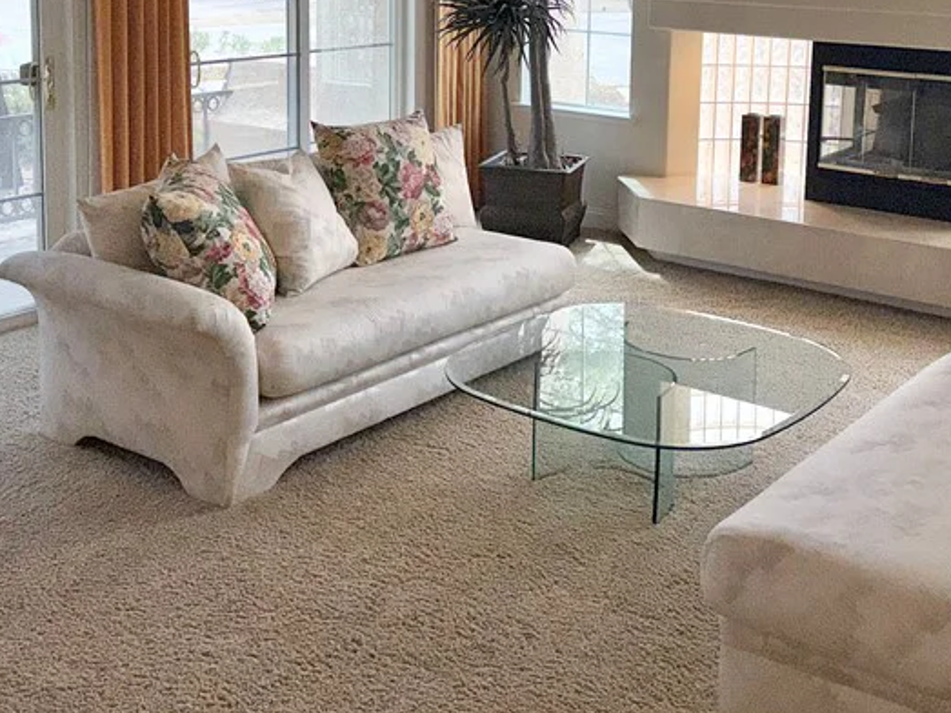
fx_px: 1291
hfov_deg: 40.3
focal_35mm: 47
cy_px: 91
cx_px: 555
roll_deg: -1.2
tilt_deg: -7.1
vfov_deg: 29.8
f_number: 1.78
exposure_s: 1/1672
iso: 50
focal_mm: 6.76
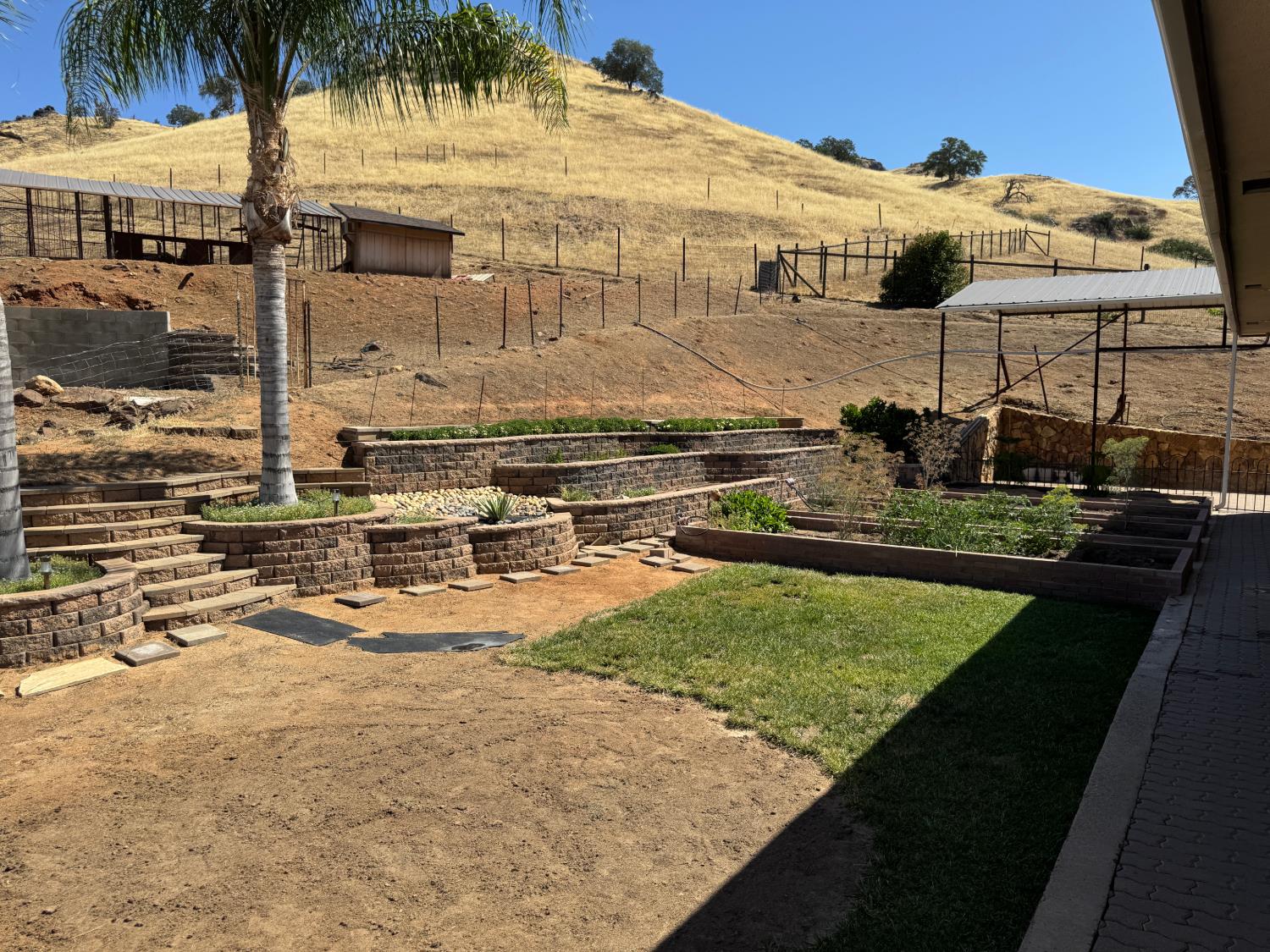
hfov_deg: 71.6
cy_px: 476
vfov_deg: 56.8
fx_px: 881
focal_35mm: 24
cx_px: 635
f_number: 1.78
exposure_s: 1/4049
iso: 80
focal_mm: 6.76
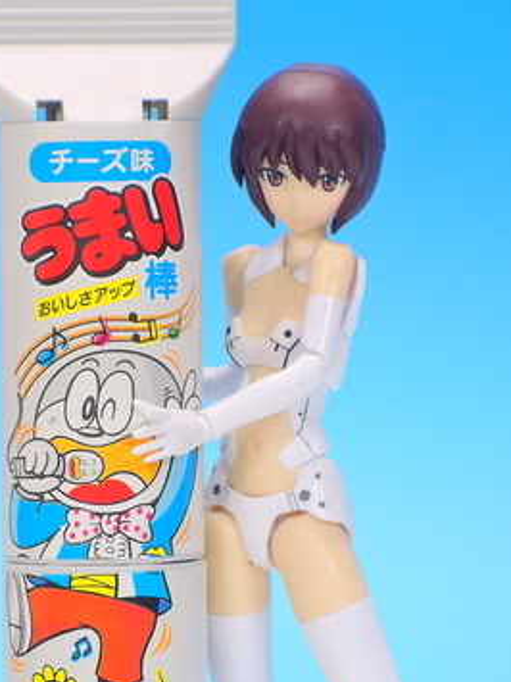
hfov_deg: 7.3
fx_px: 3998
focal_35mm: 203
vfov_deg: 9.7
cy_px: 498
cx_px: 234
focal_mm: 25.5
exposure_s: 1/1.3
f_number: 6.3
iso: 80
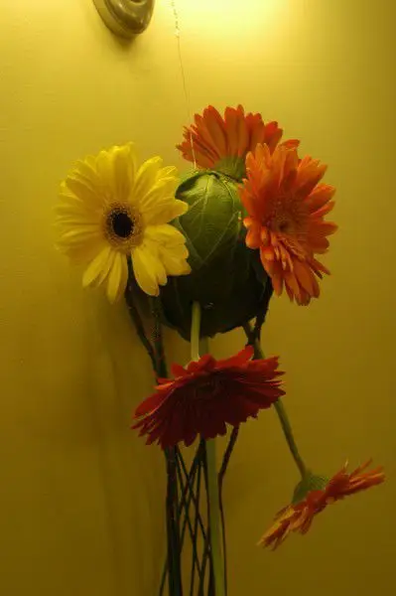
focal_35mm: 36
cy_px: 298
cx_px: 198
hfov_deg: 36.8
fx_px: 595
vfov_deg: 53.2
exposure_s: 1/8
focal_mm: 24
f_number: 5
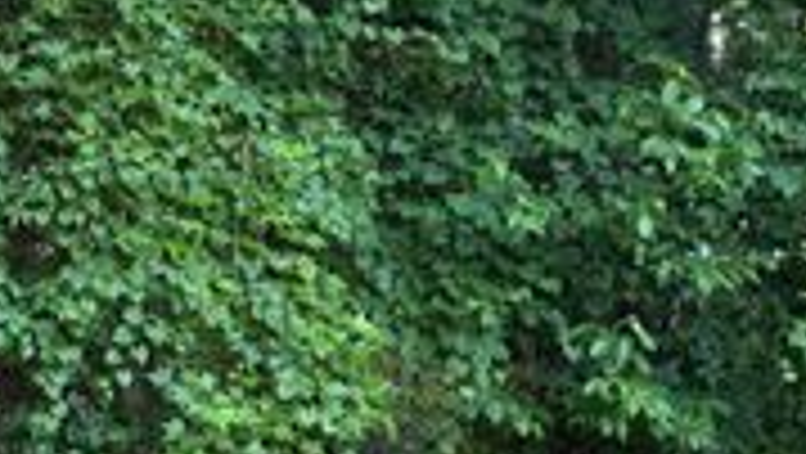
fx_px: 1561
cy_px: 151
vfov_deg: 16.5
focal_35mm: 73
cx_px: -59
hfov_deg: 26.8
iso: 200
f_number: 1.78
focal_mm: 6.76
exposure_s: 1/94
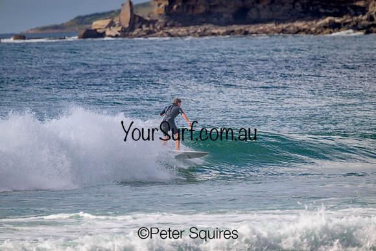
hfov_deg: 2.6
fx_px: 8357
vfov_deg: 1.7
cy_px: 126
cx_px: 188
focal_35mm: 800
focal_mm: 800
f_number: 11
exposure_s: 1/2000
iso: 1000
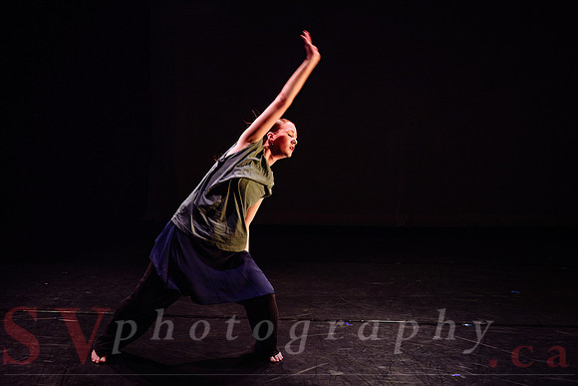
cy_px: 203
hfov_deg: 53.7
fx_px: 569
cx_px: 248
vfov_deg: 37.5
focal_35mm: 35
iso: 4000
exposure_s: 1/300
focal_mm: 26
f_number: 2.8
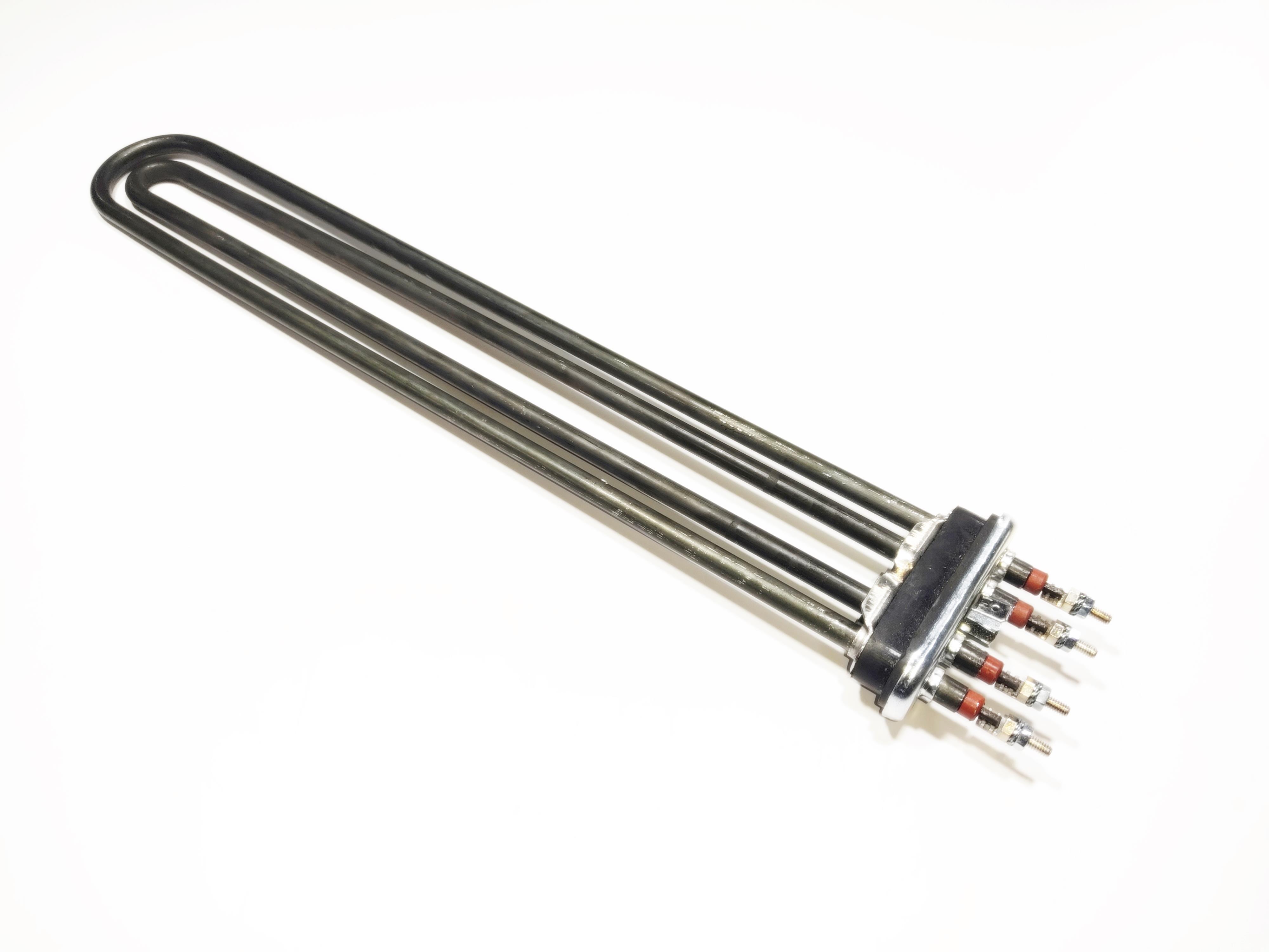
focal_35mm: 26
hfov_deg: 67.3
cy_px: 476
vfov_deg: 53.1
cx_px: 634
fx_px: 953
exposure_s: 1/50
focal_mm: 4.74
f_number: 1.79
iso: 240
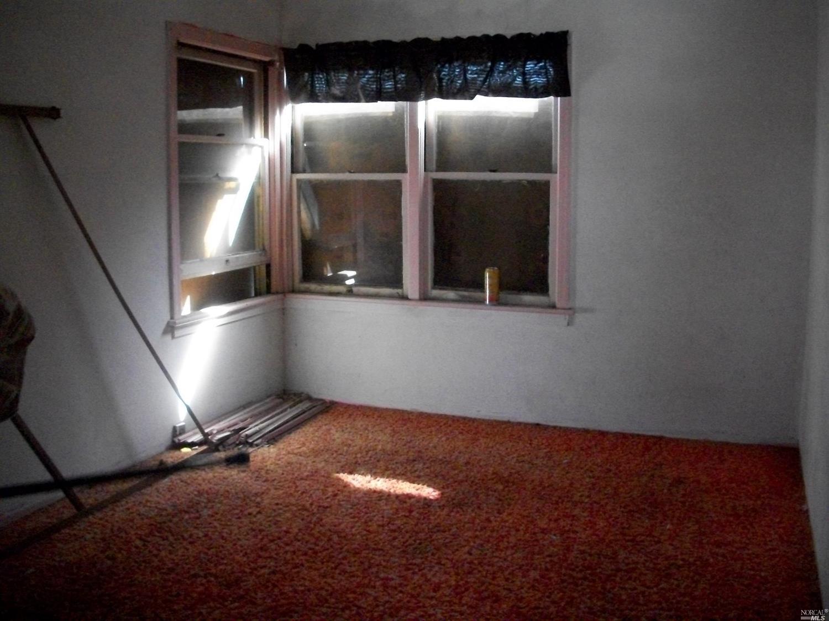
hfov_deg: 52.6
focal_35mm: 35
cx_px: 414
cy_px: 310
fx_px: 838
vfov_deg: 40.7
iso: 800
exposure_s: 1/125
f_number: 3.1
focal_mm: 6.3
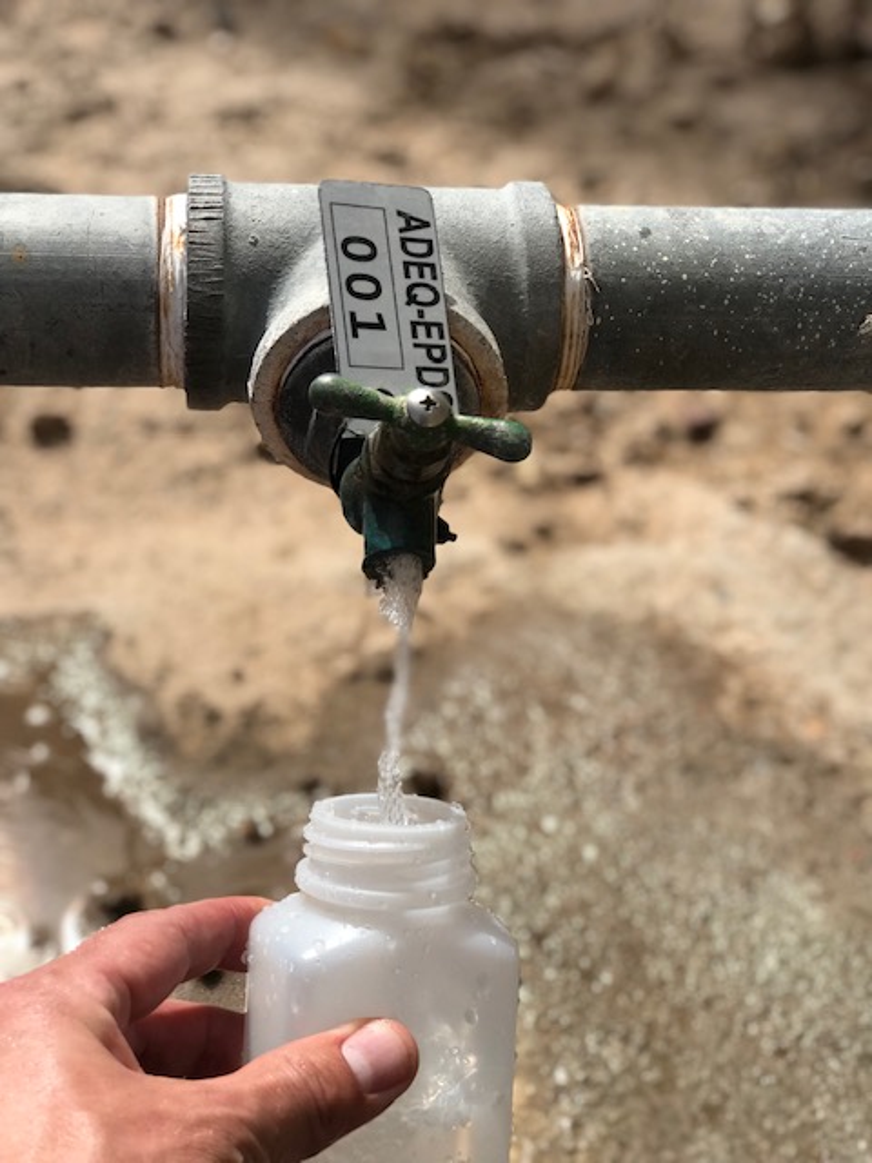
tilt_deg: -42.2
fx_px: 1914
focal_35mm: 57
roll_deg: -0.6
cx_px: 436
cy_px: 582
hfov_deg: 25.7
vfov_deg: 33.8
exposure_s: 1/1212
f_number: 2.8
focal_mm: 6.6
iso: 20
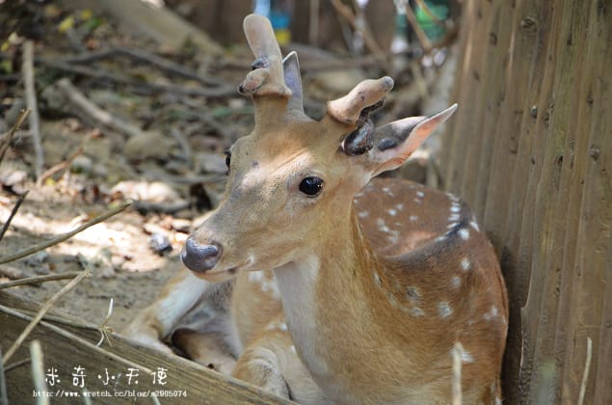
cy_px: 202
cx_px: 306
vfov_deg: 4.1
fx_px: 5596
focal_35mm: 330
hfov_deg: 6.3
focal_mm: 220
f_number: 6.3
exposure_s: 1/20
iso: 800
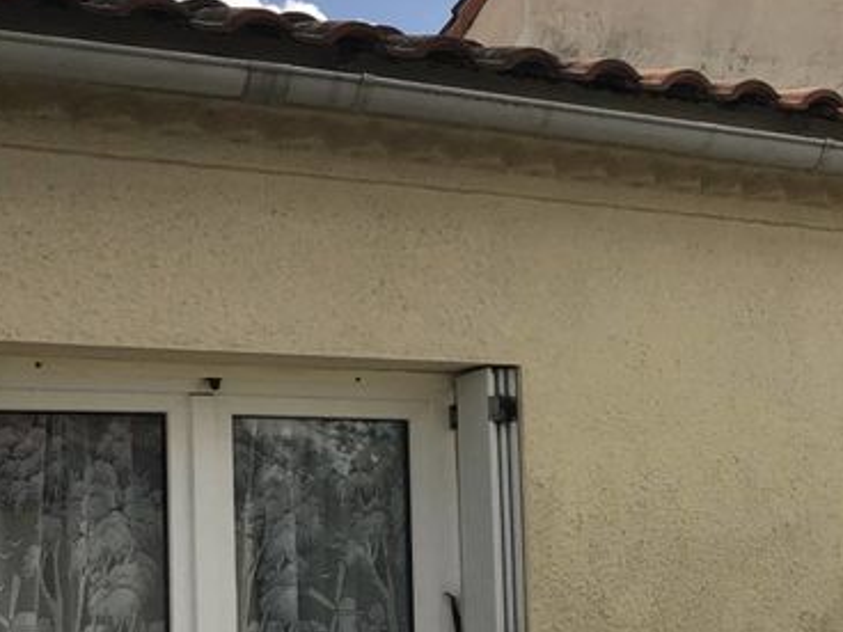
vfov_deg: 19.3
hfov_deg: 24.5
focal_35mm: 76
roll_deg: +0.9
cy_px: 467
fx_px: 1851
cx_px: 836
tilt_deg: +5.0
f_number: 1.8
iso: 25
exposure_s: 1/2667
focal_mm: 3.99
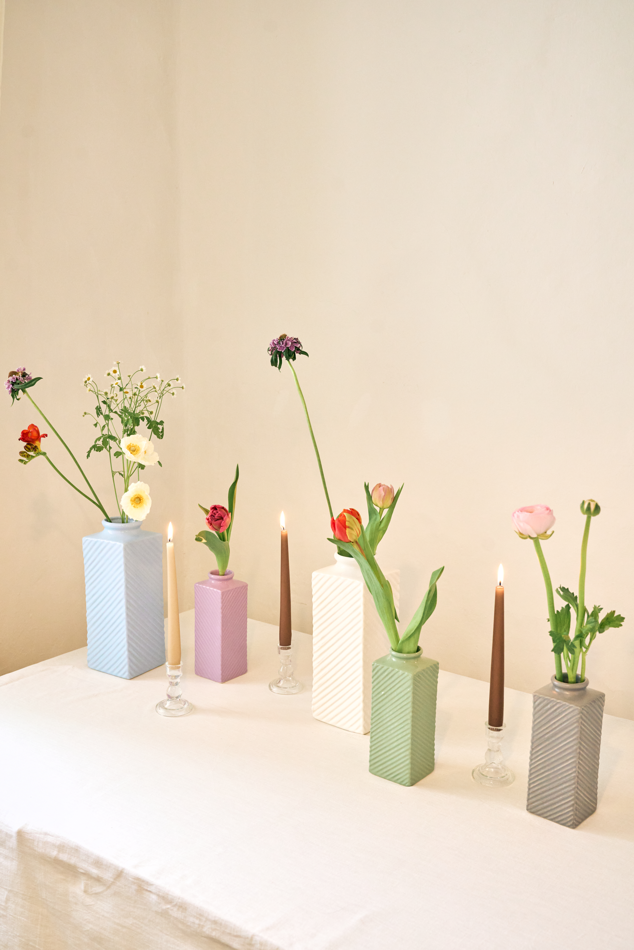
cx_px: 317
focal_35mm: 37
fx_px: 977
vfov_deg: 51.9
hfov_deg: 36.0
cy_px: 475
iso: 4000
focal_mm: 37
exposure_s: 1/160
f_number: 5.6
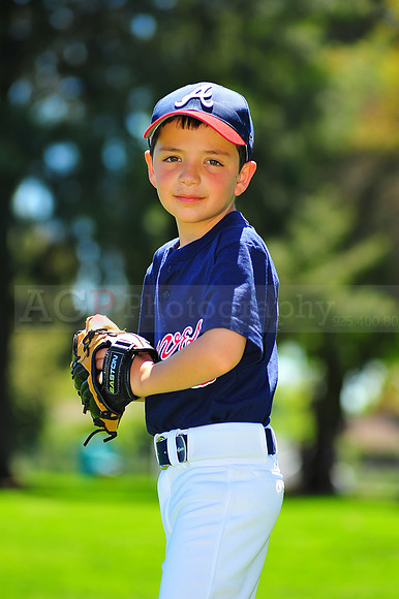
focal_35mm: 180
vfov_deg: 11.4
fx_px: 2996
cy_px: 300
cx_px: 200
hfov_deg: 7.6
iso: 200
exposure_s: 1/500
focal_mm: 180
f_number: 5
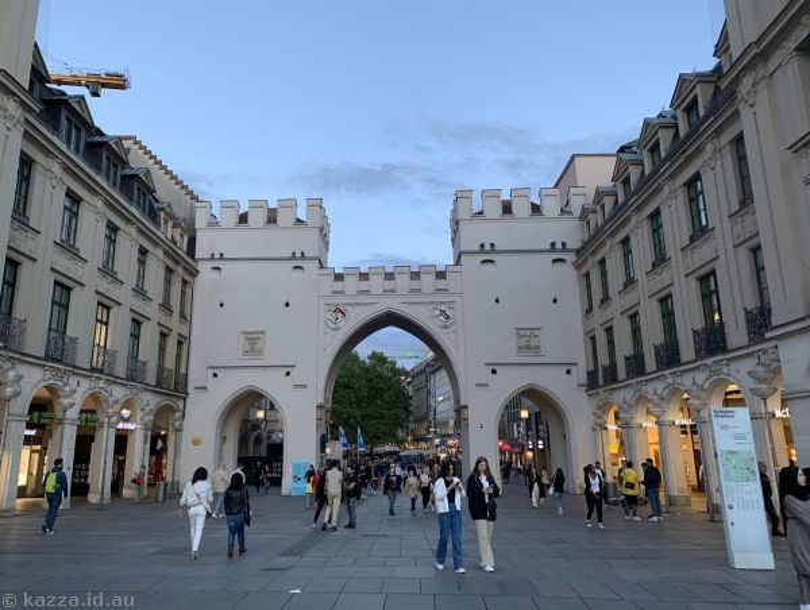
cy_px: 305
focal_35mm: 26
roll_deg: +0.0
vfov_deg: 53.2
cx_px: 405
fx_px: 609
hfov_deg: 67.2
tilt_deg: +14.9
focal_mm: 4.25
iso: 80
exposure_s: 1/121
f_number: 1.8
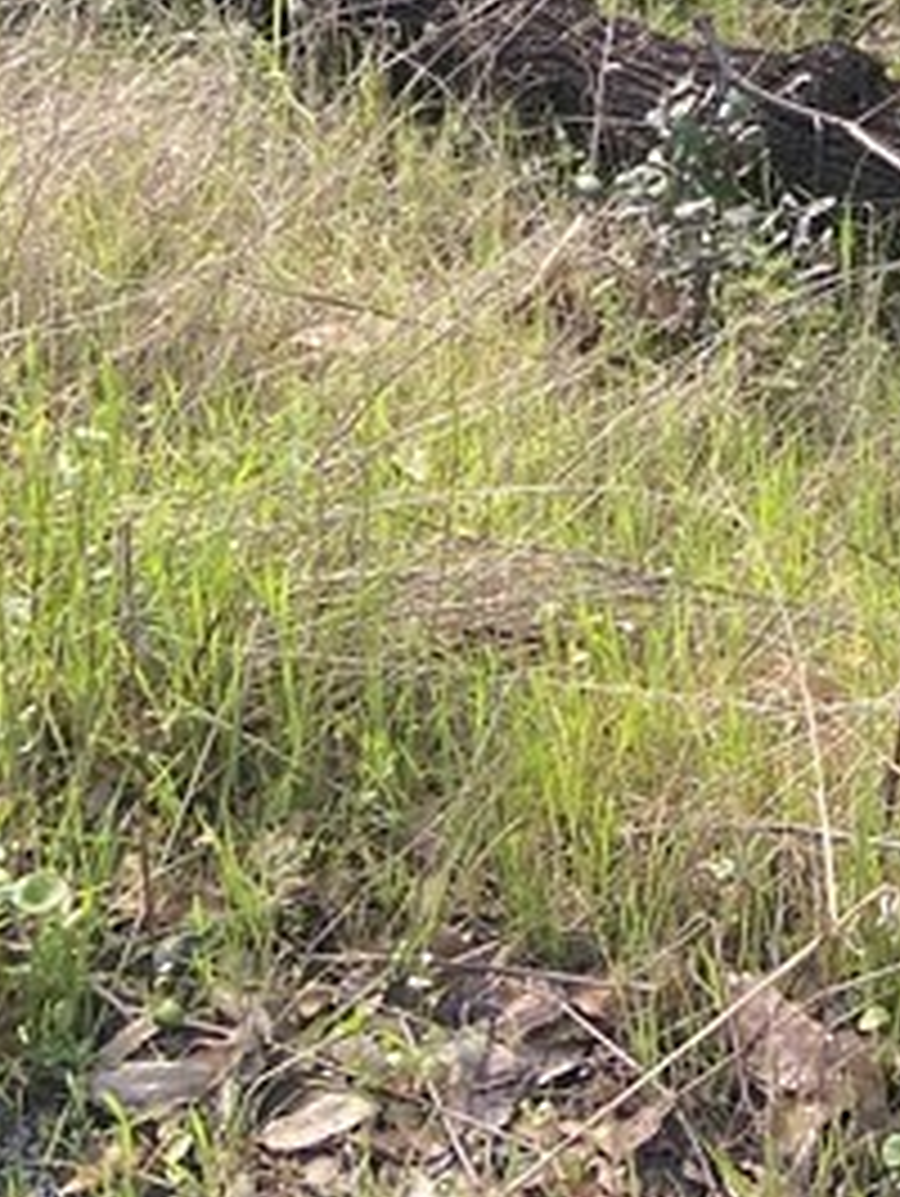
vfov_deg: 16.9
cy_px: -810
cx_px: 1539
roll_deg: -3.0
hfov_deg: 13.5
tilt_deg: -13.2
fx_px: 3461
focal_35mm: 100
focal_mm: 4.25
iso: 32
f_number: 1.8
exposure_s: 1/152
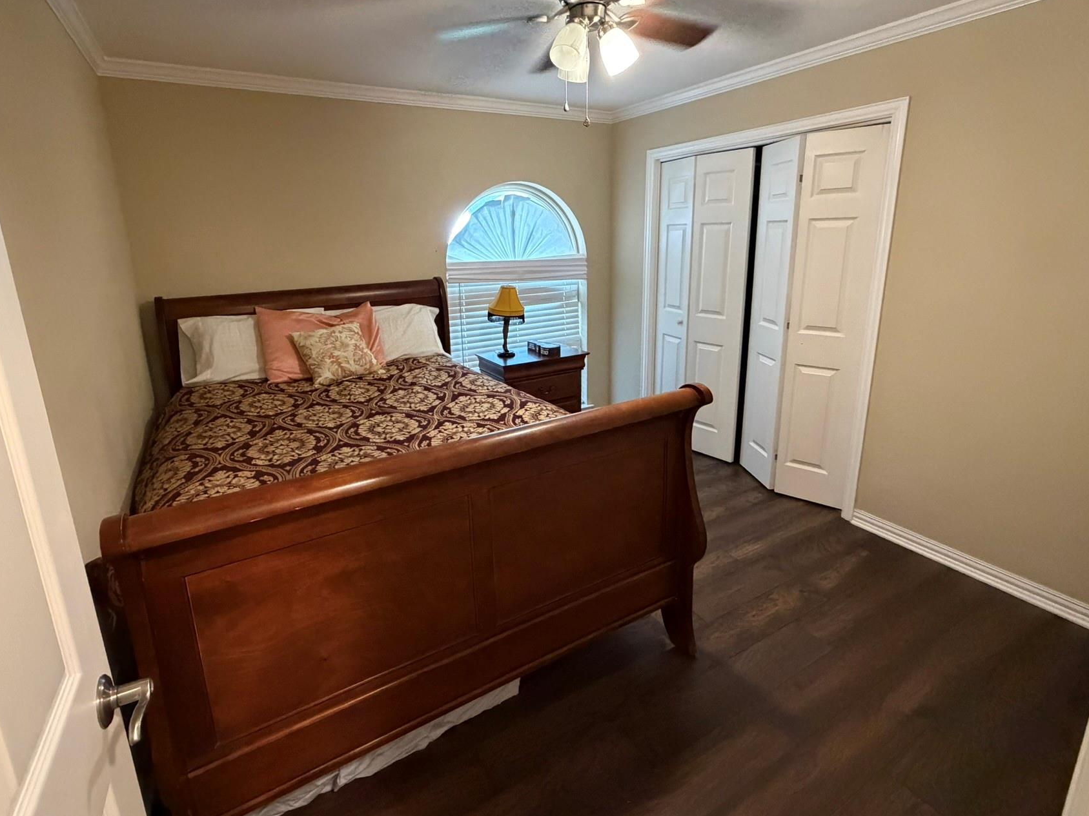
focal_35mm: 17
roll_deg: +1.2
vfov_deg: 74.4
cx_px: 520
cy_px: 355
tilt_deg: -12.8
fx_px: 535
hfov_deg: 91.0
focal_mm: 2.22
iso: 1000
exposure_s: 1/60
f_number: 2.2
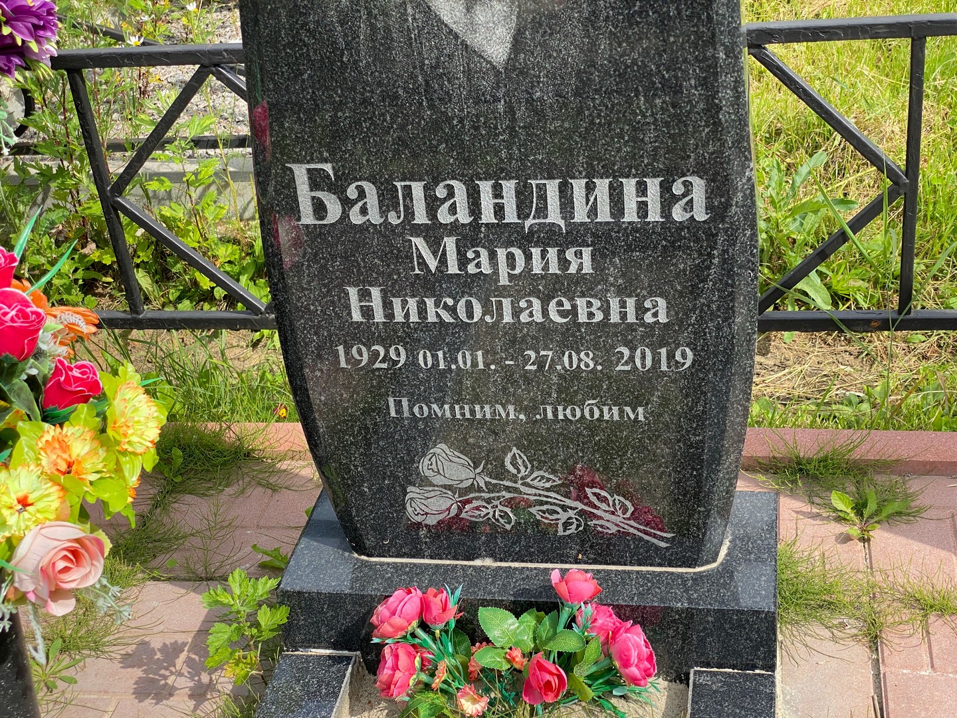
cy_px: 359
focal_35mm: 52
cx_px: 478
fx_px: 1438
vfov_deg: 28.0
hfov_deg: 36.8
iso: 20
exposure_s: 1/999
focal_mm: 6
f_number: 2
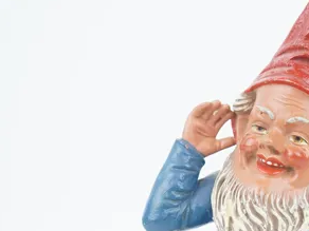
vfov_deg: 13.7
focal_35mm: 107
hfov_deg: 18.1
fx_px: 955
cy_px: 225
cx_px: 268
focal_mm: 36
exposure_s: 1/60
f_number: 4.5
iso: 100
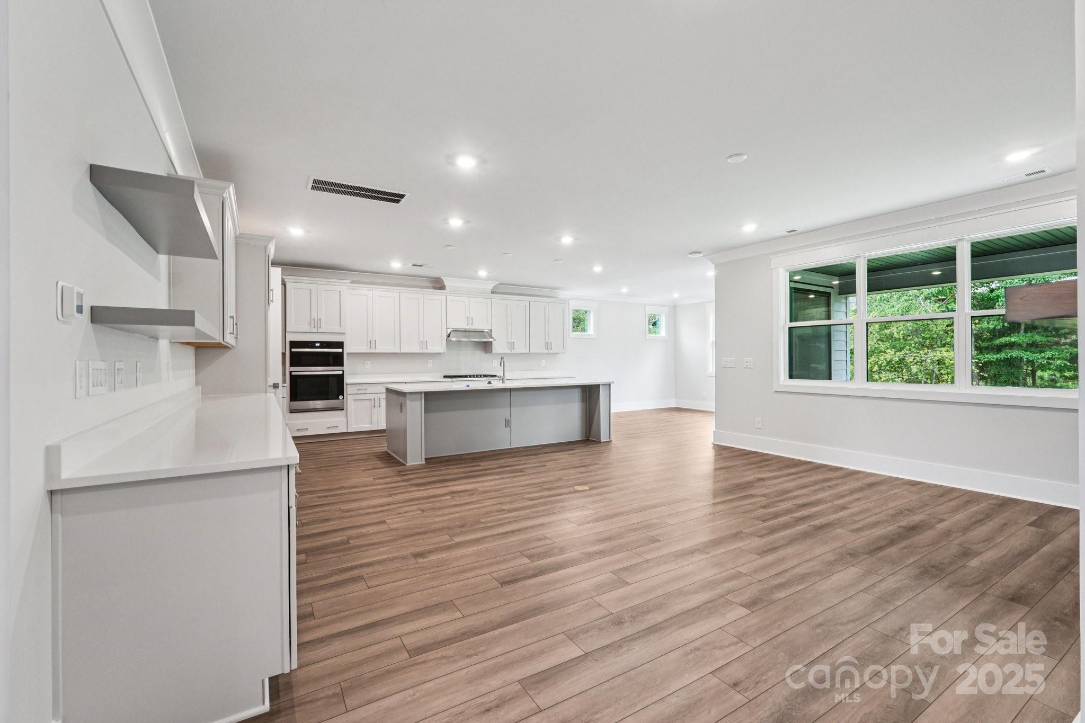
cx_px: 542
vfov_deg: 77.3
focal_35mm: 15
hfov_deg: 100.4
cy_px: 362
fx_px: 452
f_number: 8
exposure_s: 1/20
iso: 400
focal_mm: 10
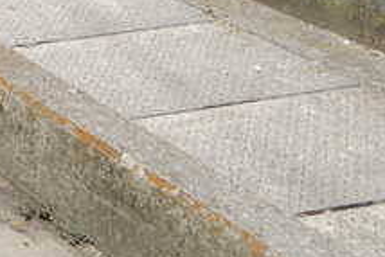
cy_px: -316
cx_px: -477
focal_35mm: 129
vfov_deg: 9.7
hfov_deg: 12.9
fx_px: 1380
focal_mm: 18
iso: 100
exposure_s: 1/125
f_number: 9
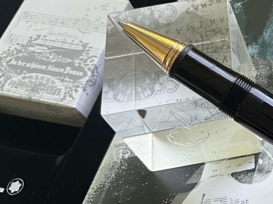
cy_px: 108
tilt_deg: -59.1
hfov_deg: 24.8
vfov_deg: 20.7
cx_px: 325
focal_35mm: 71
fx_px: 560
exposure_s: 1/122
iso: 50
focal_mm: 3
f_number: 1.8
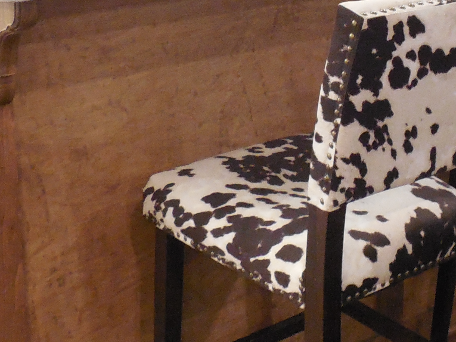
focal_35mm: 73
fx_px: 962
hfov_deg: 26.5
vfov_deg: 19.9
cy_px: 52
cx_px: 316
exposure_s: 1/25
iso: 800
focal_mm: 4.5
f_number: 3.3
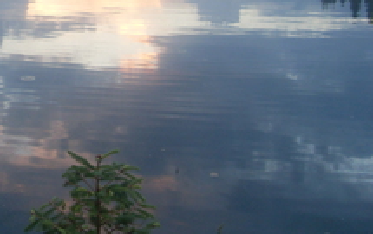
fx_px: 835
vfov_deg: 15.4
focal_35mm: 82
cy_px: -47
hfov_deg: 24.8
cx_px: 75
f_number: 2.8
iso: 100
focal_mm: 6.3
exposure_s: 1/45
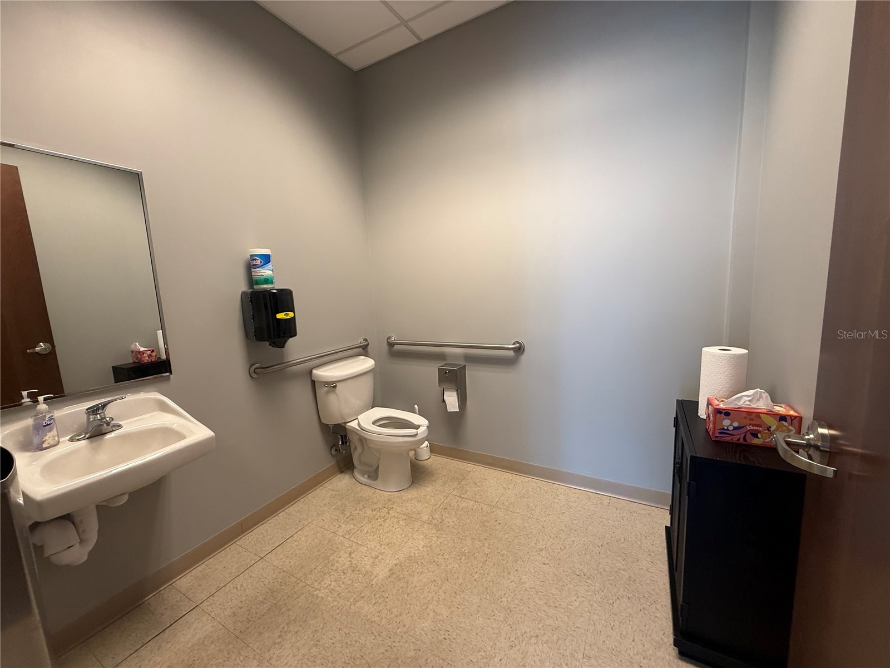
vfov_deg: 85.7
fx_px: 360
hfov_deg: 102.1
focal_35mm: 14
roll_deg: +3.2
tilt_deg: -7.8
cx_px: 445
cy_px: 334
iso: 200
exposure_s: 1/60
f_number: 2.2
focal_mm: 2.22
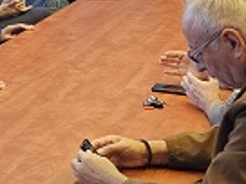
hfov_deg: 14.0
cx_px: -80
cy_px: 103
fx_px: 959
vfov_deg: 11.0
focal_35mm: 135
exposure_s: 1/100
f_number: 1.7
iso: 250
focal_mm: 6.3
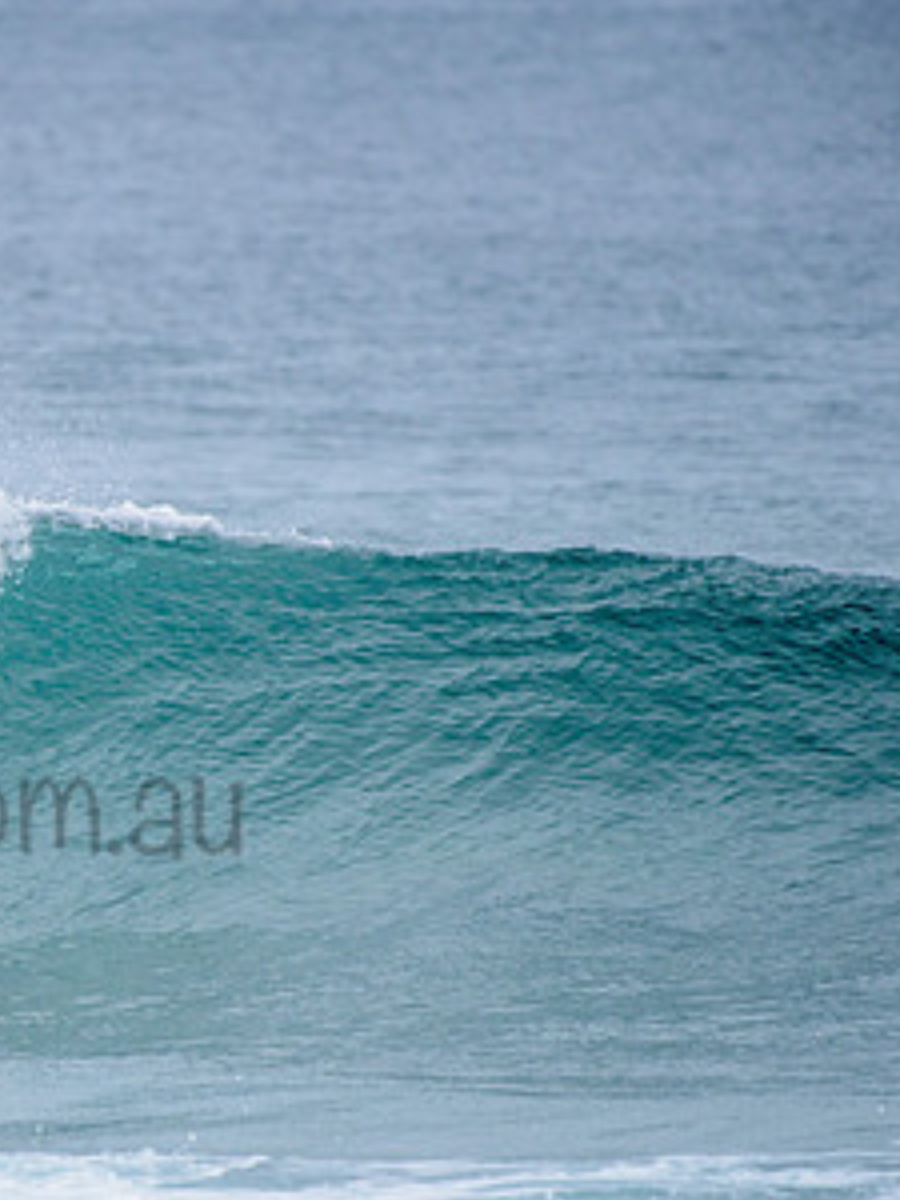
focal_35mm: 931
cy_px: 762
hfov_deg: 1.6
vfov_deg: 2.1
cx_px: -180
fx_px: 32274
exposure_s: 1/2000
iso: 250
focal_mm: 500
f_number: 5.6
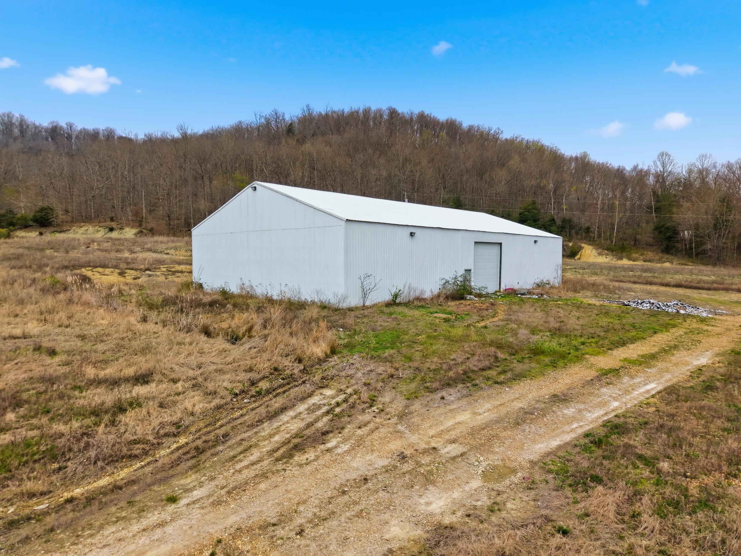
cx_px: 370
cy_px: 278
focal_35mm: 24
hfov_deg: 71.6
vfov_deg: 56.8
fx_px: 514
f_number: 1.8
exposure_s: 1/100
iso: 140
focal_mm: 8.7
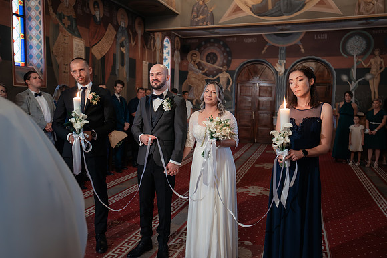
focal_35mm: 30
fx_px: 323
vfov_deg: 43.6
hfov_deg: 61.9
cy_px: 129
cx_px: 194
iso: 1600
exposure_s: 1/125
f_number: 2.8
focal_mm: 30
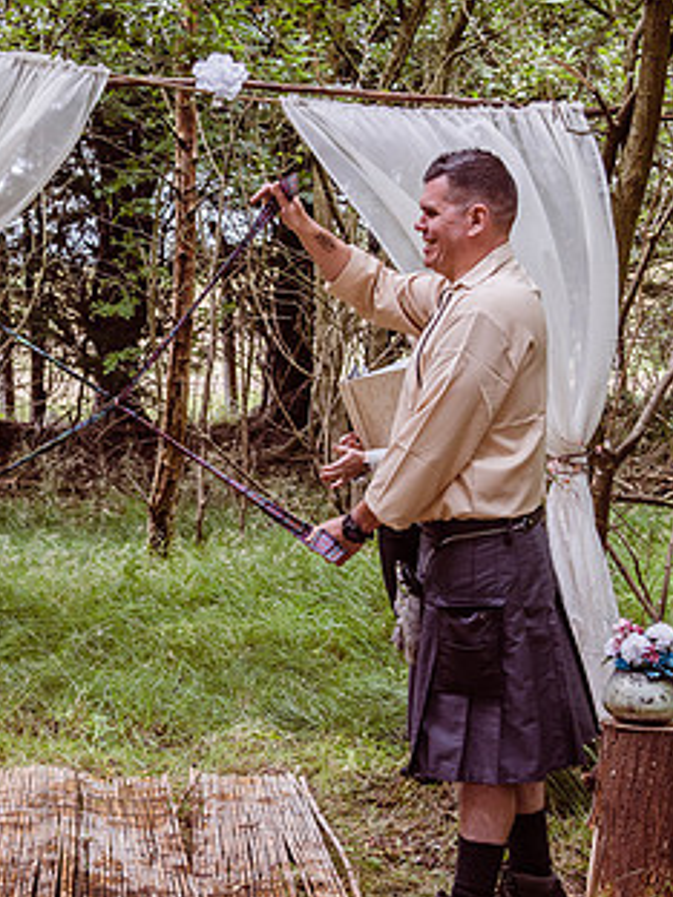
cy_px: 496
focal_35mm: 77
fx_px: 1996
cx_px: 110
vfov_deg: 25.3
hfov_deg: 18.9
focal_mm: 40
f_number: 5
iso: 400
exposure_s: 1/160
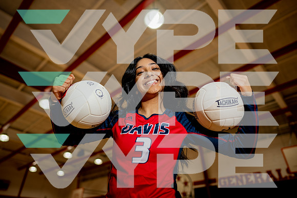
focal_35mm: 24
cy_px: 99
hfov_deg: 73.7
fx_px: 198
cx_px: 148
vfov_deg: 53.2
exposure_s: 1/200
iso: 80
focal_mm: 24
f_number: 1.4
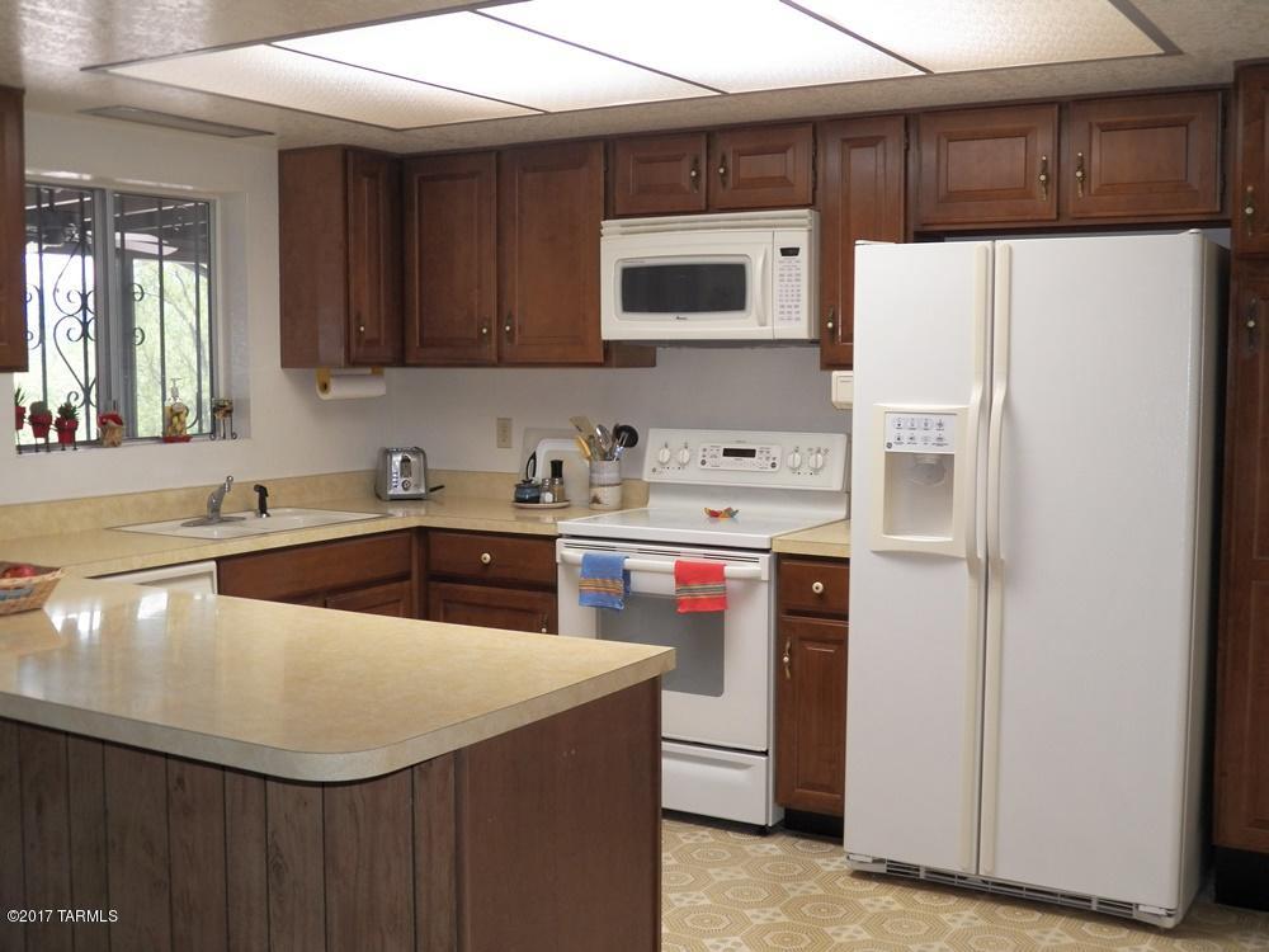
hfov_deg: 46.8
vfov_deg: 36.0
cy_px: 476
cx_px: 634
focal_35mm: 40
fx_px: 1466
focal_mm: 7.1
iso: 125
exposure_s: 1/100
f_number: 3.2
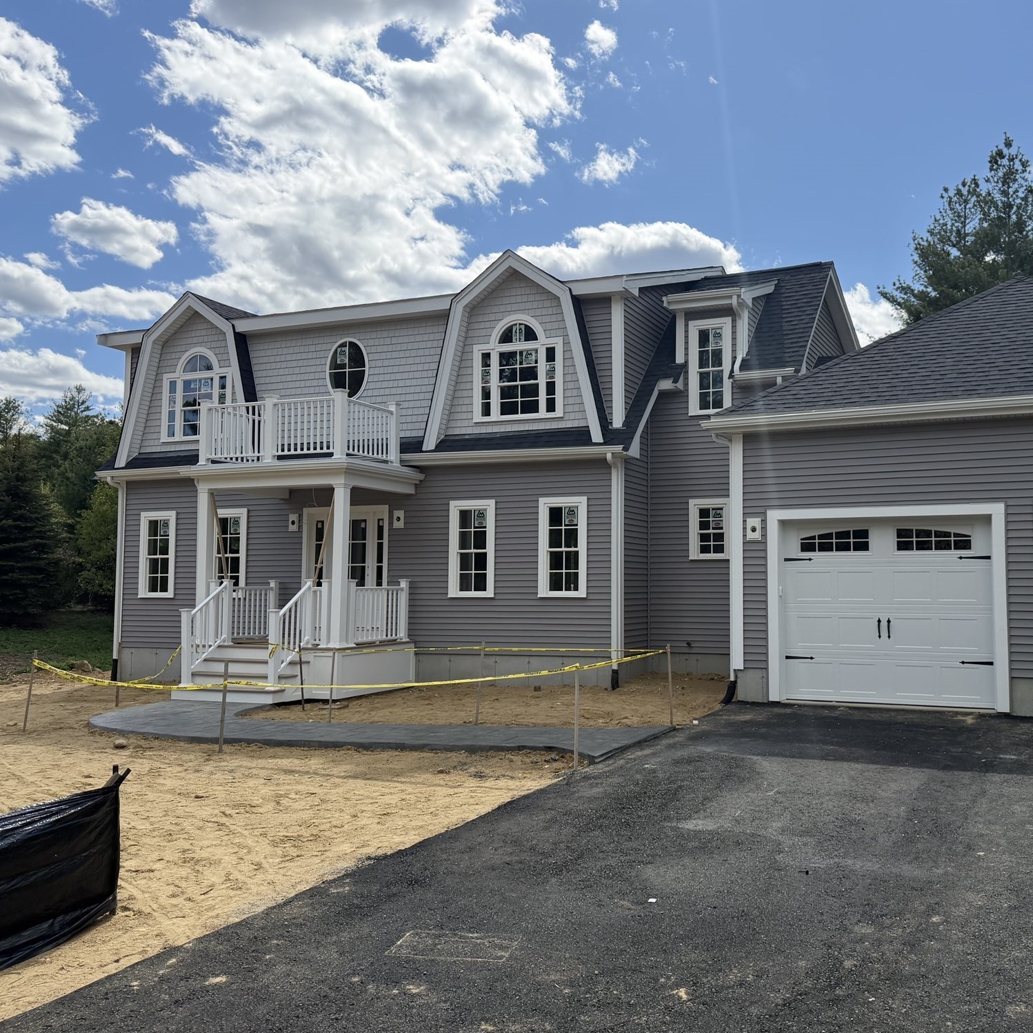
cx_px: 679
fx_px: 979
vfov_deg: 55.6
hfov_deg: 54.6
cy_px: 510
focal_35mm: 29
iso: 100
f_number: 1.78
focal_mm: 6.76
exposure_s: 1/6711
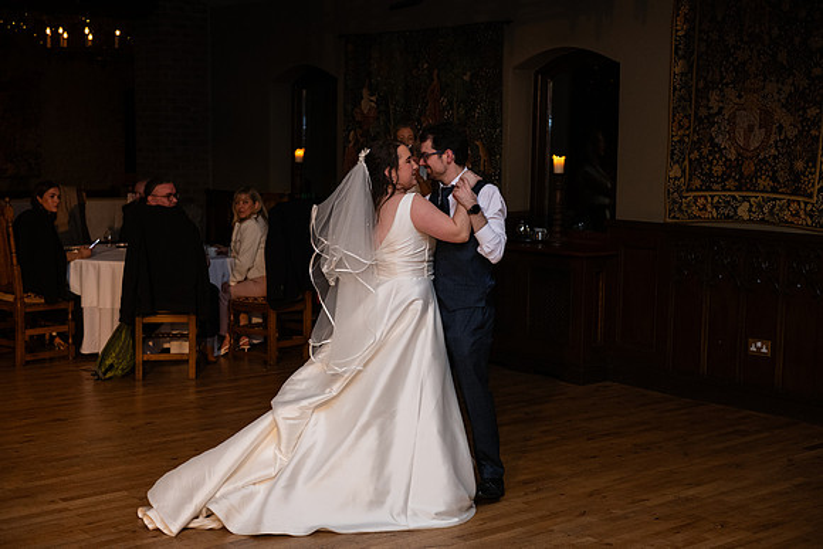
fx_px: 1258
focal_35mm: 55
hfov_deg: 36.2
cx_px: 412
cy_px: 274
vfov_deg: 24.6
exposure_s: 1/160
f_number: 3.5
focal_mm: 55
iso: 1000
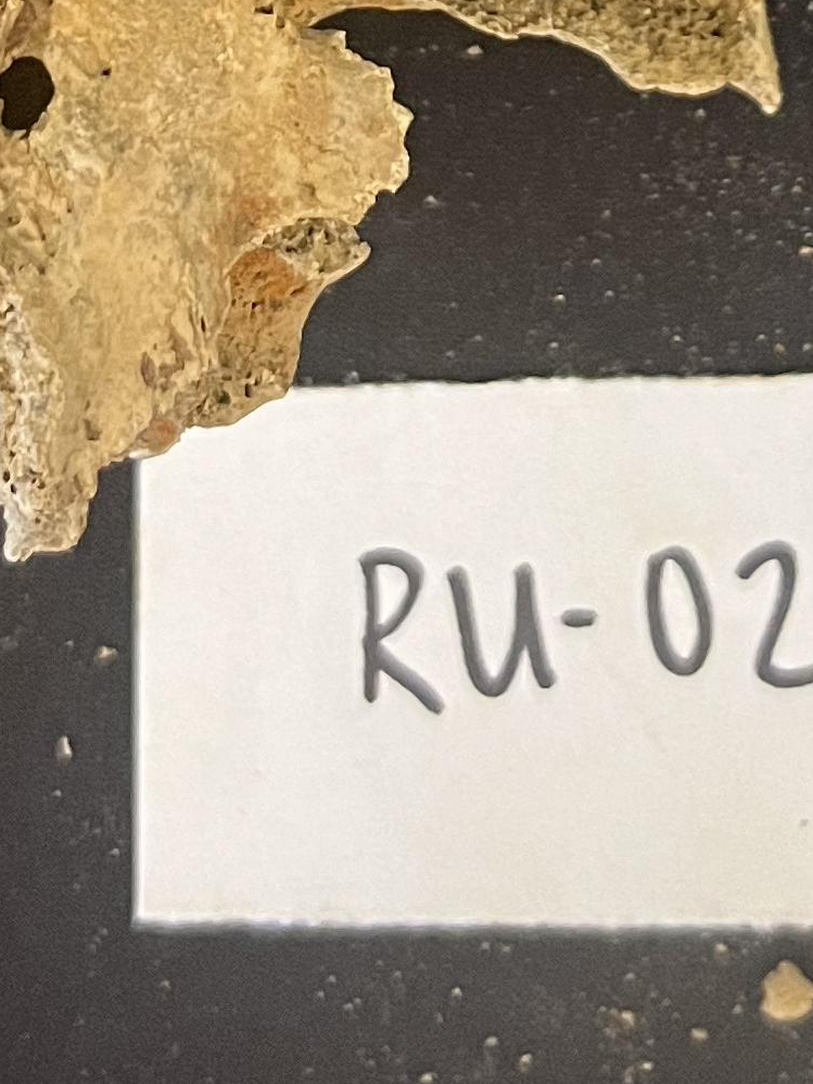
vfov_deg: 17.4
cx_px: 607
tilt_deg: -83.2
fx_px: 3287
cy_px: -378
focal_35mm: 105
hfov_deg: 14.1
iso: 400
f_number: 1.6
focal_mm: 5.1
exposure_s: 1/60
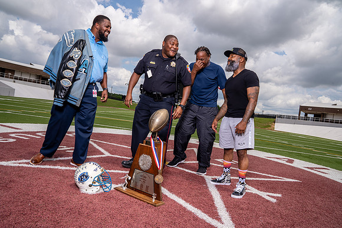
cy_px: 114
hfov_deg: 73.7
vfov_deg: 53.2
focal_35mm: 24
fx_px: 228
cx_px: 171
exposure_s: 1/200
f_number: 11
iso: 125
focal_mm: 24
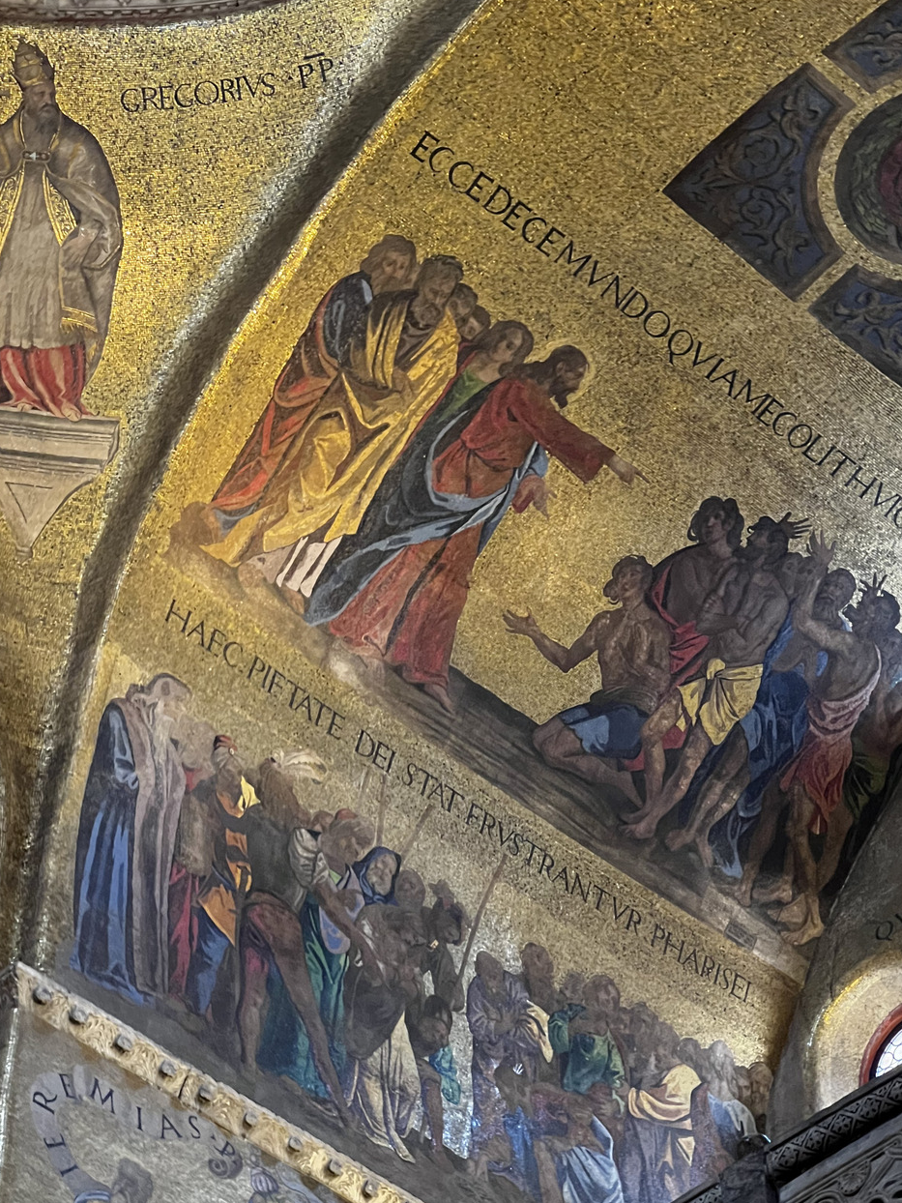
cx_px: 566
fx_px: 3440
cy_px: 690
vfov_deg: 19.8
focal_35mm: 99
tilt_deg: +45.1
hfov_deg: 14.9
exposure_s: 1/25
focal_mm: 9
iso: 800
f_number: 2.8
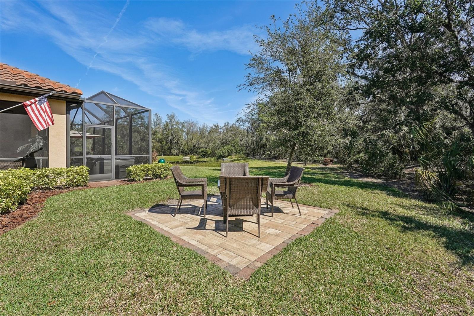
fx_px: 217
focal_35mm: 16
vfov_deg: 72.0
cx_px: 237
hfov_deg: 95.0
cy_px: 158
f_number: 7.1
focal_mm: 16.5
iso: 400
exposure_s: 1/1250
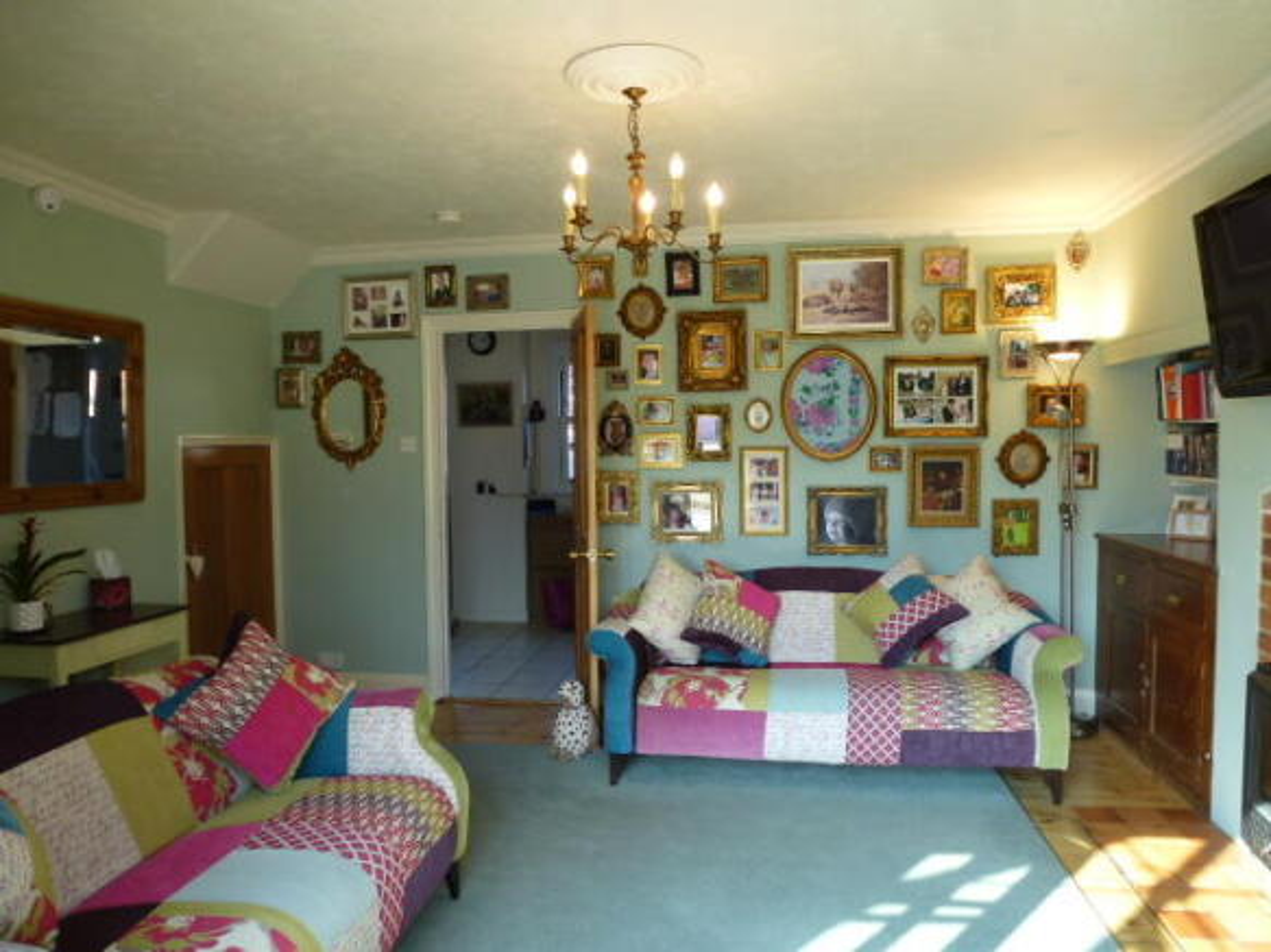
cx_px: 636
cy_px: 476
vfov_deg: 56.8
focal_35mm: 24
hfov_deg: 71.6
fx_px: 881
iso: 160
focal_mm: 4.3
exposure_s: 1/60
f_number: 3.3
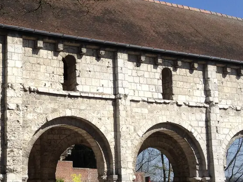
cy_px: 111
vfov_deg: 18.4
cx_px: 63
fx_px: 562
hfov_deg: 24.2
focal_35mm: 80
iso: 64
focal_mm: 4.28
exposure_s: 1/2123
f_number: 2.4
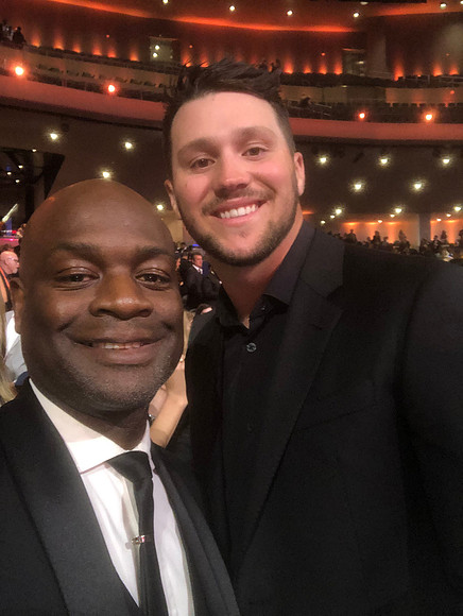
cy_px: 308
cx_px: 232
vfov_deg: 56.8
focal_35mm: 32
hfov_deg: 44.2
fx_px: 570
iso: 250
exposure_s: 1/32
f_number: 2.2
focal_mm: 2.87
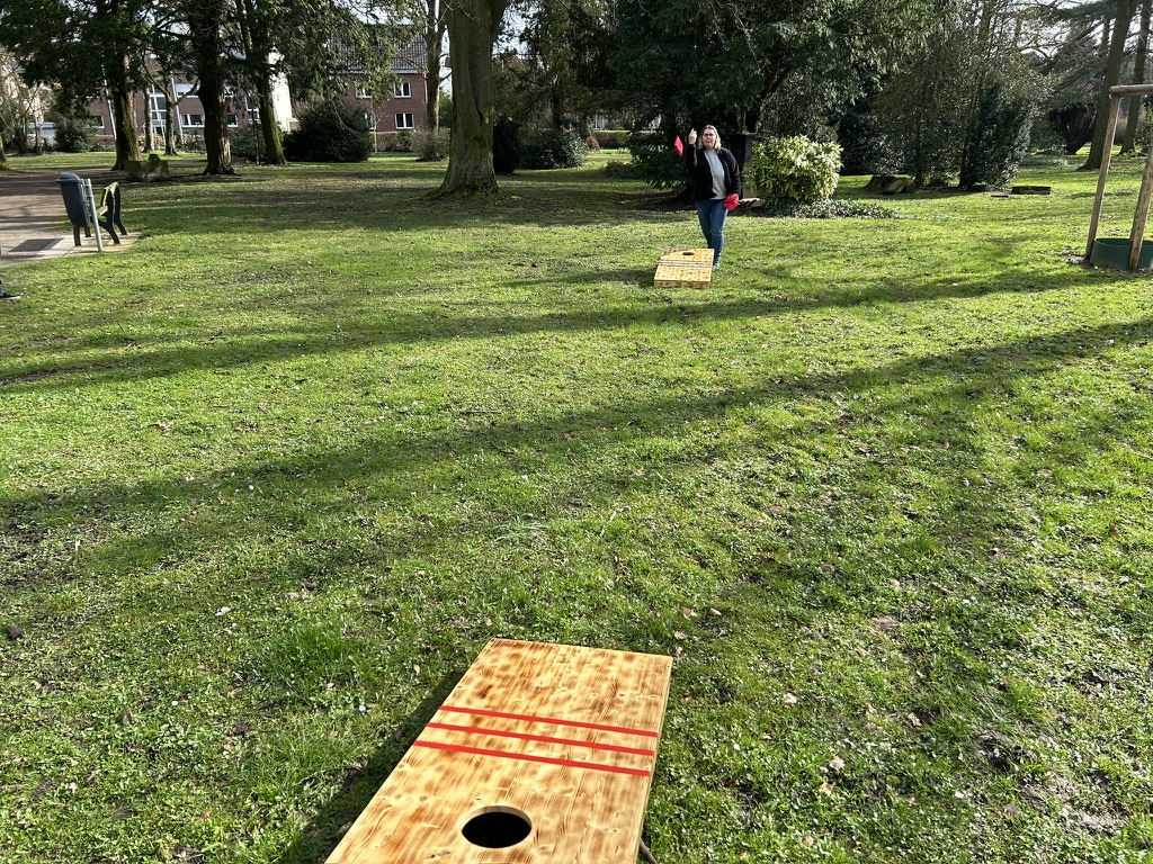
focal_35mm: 26
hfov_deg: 67.3
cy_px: 432
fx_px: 866
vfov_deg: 53.1
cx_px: 576
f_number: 1.5
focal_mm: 5.7
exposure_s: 1/1147
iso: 50
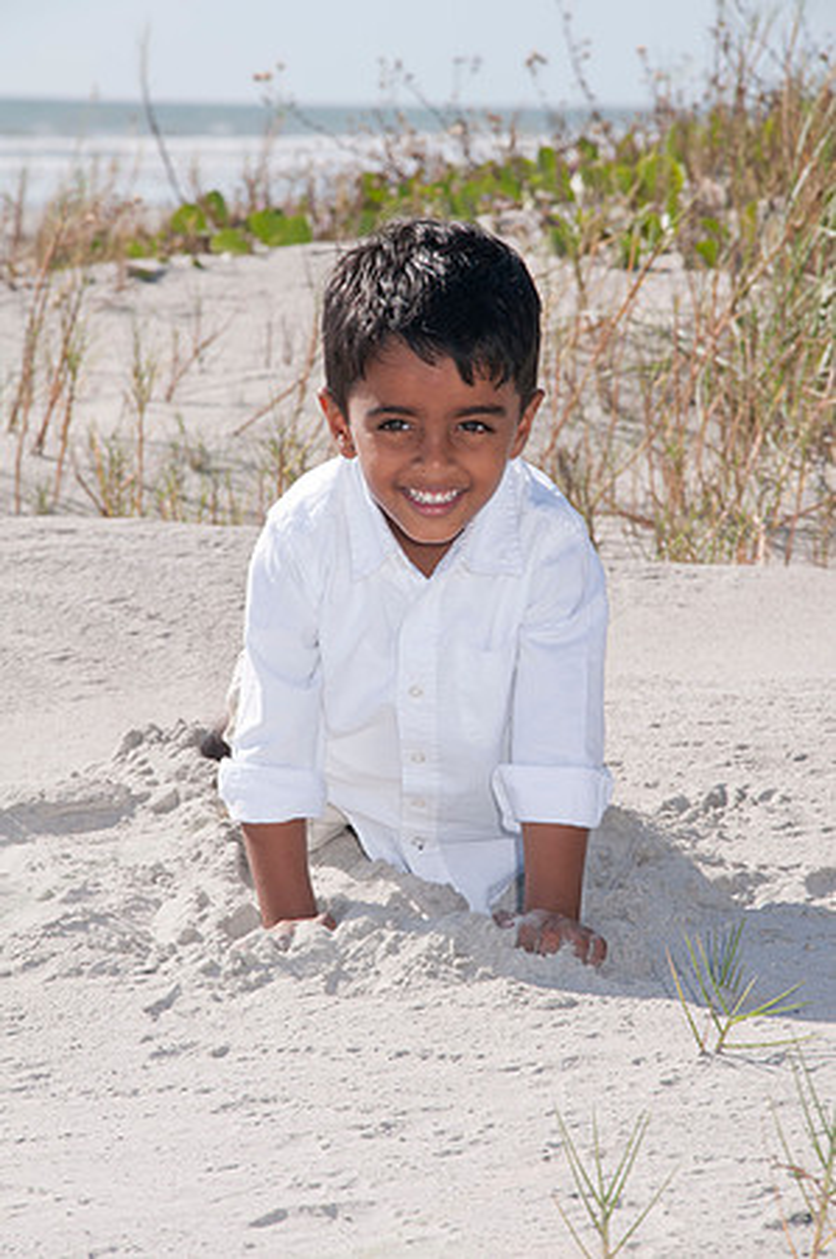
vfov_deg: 13.1
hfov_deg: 8.7
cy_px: 630
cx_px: 418
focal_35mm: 158
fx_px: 5499
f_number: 11
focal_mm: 105
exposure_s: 1/250
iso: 100
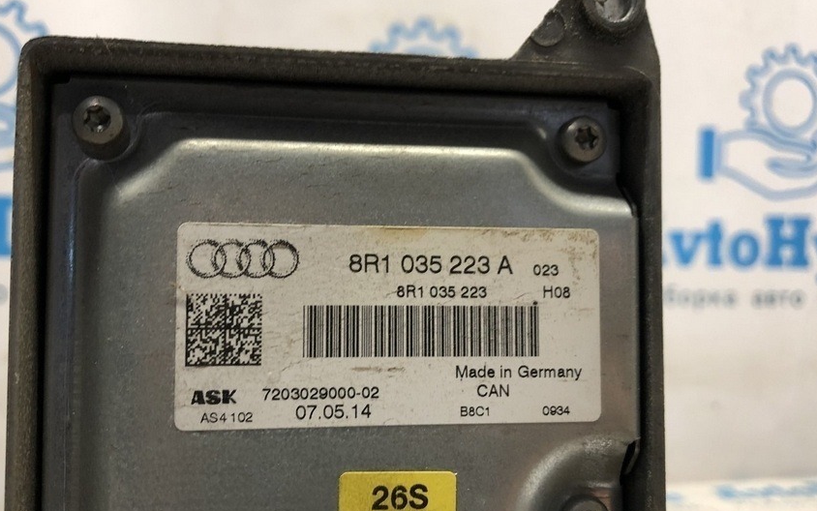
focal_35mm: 36
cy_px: 277
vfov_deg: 35.3
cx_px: 382
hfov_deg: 54.0
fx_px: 802
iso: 40
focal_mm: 4
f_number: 1.8
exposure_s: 1/33
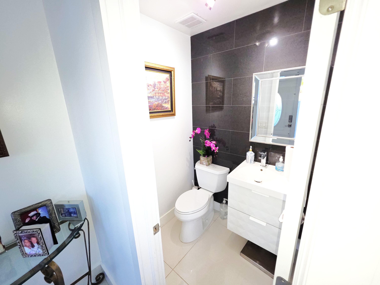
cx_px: 190
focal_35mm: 13
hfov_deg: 106.2
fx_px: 143
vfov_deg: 89.9
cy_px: 142
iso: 125
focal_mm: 2.2
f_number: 1.9
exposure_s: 1/60
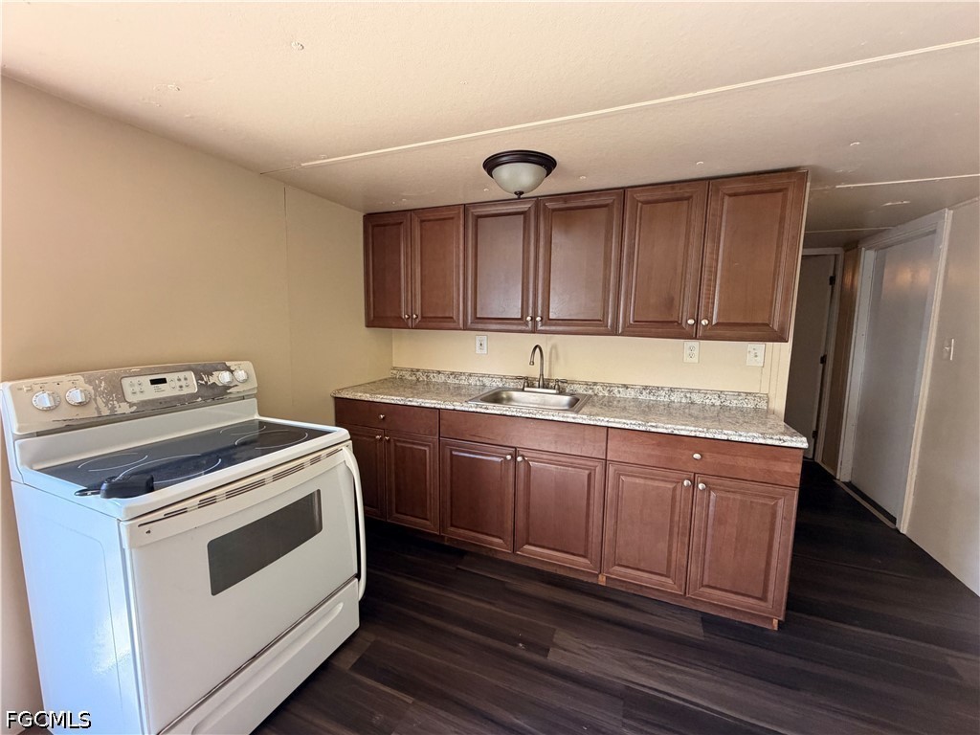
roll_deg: -0.2
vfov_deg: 85.7
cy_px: 368
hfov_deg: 102.1
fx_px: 396
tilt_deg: -5.9
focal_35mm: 14
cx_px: 490
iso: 320
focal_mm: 2.22
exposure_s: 1/121
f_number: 2.2
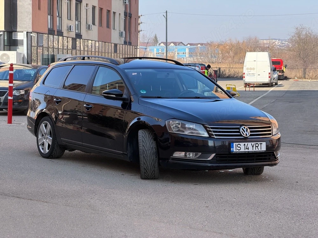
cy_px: 119
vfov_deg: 14.8
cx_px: 159
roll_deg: -0.4
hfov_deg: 19.6
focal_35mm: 100
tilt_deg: -3.2
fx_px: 919
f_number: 2.8
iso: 50
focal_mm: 16.89
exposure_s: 1/329
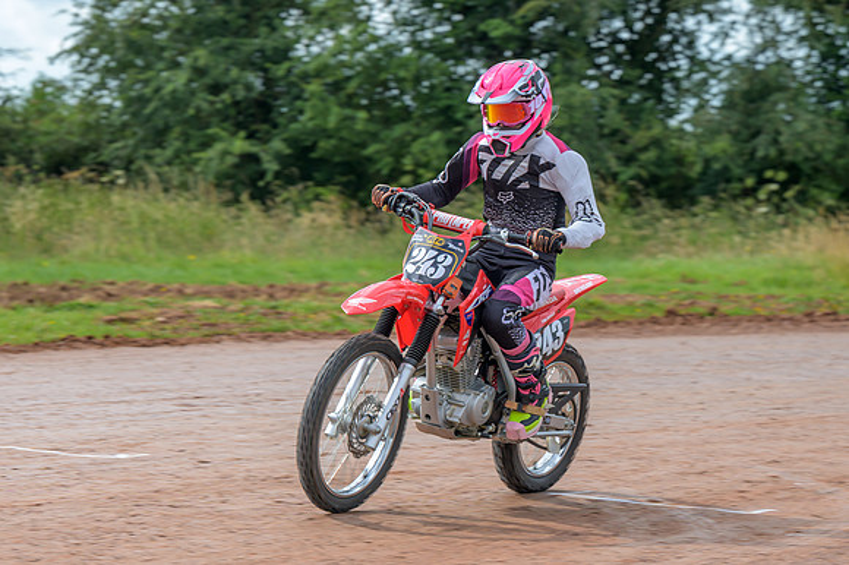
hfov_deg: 13.4
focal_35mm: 153
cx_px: 369
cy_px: 306
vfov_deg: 9.0
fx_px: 3603
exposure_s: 1/320
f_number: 4
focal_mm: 86
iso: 64
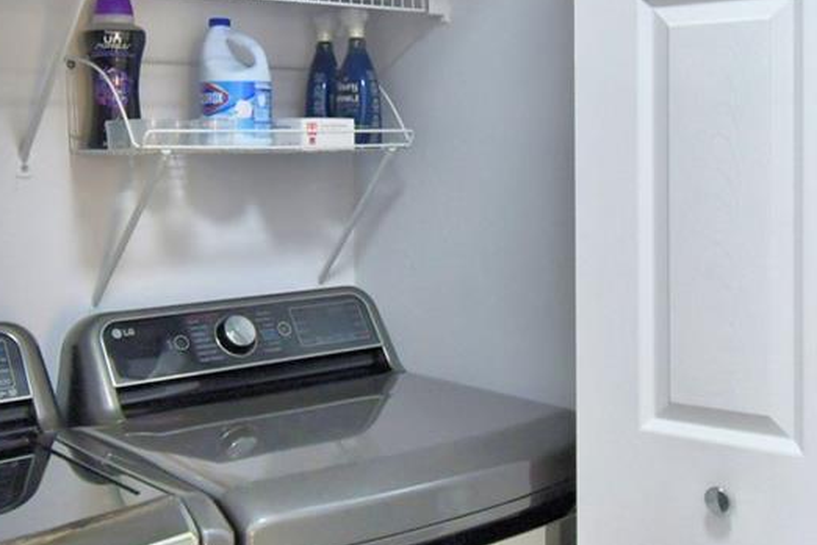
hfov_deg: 42.7
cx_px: 379
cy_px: 163
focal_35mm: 46
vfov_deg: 29.0
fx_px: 1044
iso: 400
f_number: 4.5
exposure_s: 1/60
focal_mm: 10
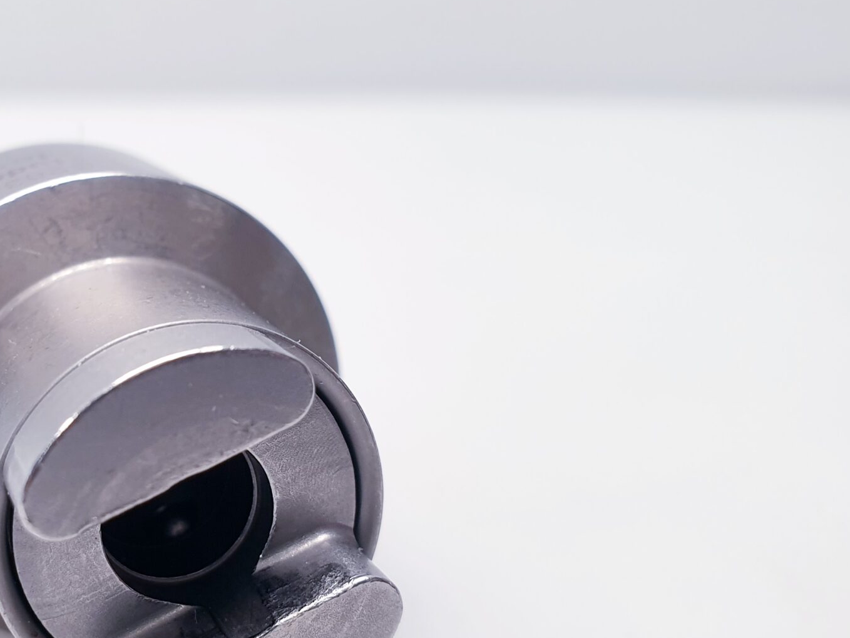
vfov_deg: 29.6
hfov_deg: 37.1
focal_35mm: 49
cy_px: 392
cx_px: 136
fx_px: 1203
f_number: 2.4
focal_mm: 4.3
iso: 100
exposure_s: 1/50
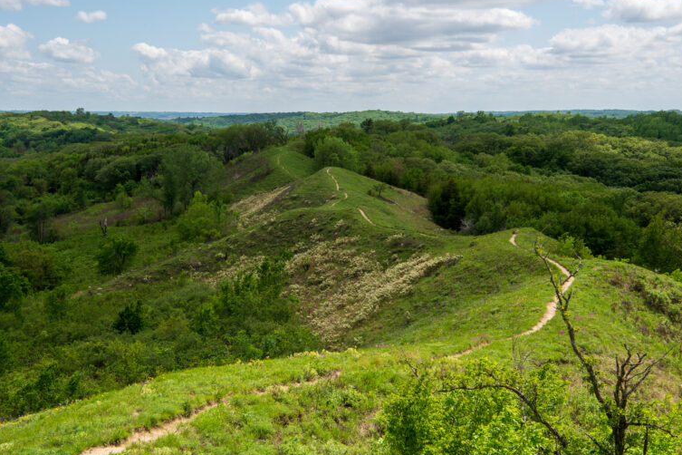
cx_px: 347
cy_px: 227
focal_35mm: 51
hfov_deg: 38.9
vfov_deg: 26.5
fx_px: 966
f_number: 13
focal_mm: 50
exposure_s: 1/100
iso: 100
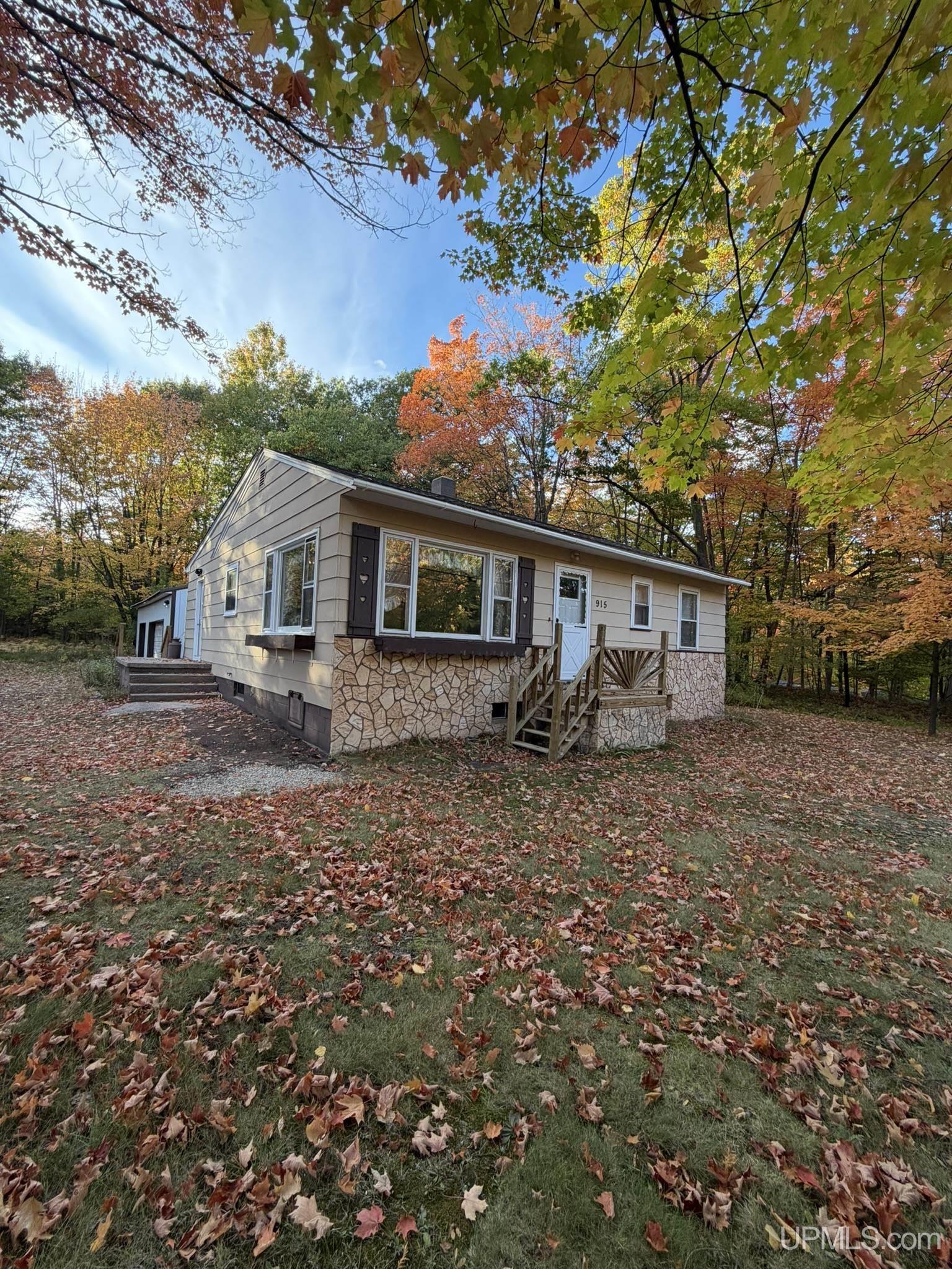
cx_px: 476
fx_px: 513
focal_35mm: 14
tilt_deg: +1.0
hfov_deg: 85.7
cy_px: 634
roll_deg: -1.8
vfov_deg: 102.1
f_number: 2.2
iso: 64
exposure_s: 1/168
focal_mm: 2.22
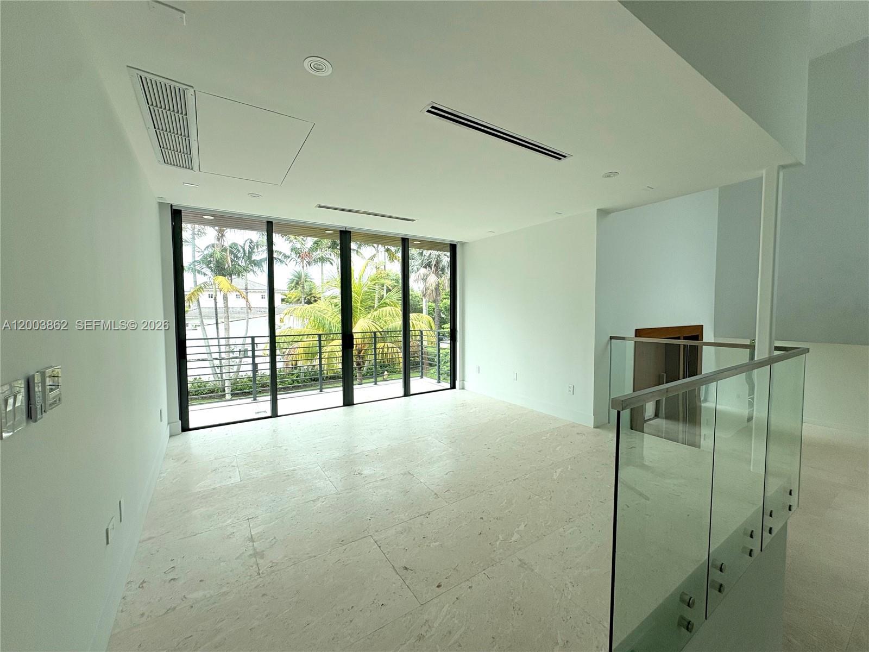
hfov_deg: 102.1
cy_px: 326
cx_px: 434
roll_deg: +0.9
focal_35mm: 14
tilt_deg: -2.1
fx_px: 351
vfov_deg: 85.7
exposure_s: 1/341
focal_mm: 2.22
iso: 40
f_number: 2.2
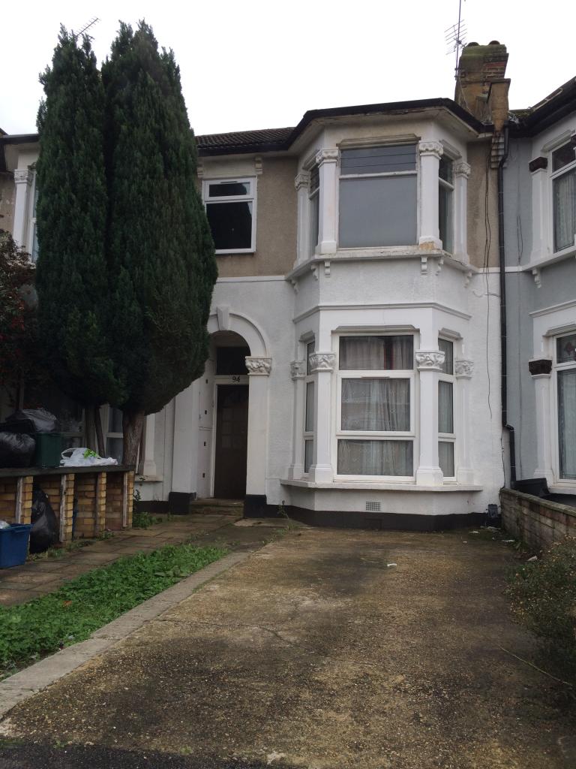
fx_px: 666
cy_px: 384
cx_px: 288
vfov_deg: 60.0
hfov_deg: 46.8
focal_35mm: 30
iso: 32
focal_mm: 4.12
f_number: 2.2
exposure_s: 1/126
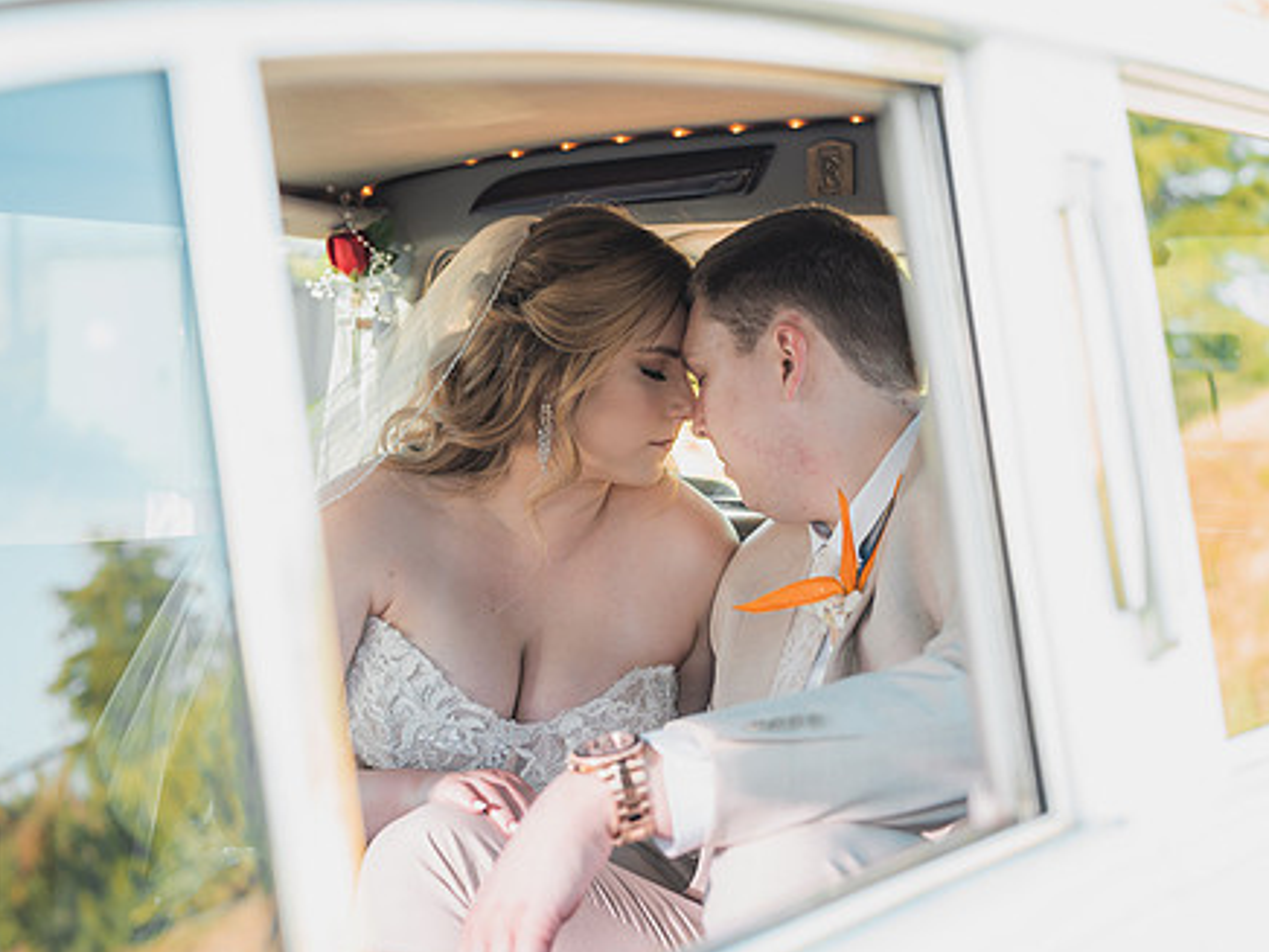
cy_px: 456
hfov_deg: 30.2
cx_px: 576
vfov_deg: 22.9
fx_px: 2346
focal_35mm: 64
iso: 125
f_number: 2.5
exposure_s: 1/40
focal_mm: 50
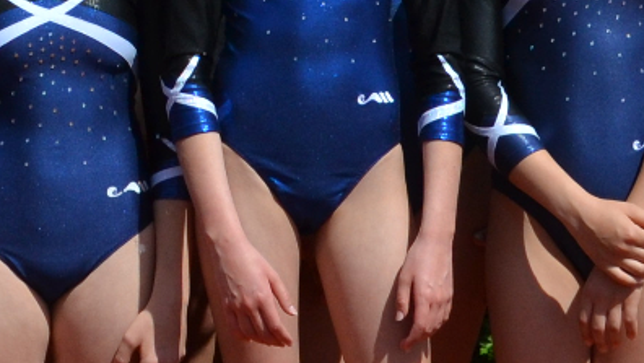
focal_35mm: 211
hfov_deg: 10.1
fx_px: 3604
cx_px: -5
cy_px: -225
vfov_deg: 5.7
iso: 400
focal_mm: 26
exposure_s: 1/2000
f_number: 7.1
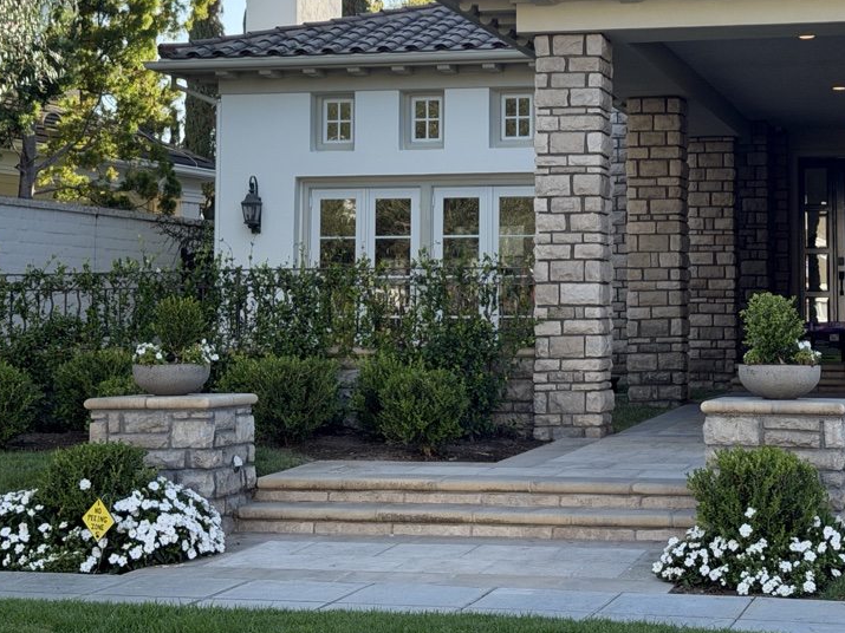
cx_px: 529
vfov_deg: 18.1
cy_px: 159
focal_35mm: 81
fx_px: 1977
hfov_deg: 24.1
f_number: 1.78
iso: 100
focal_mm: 6.76
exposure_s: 1/1754
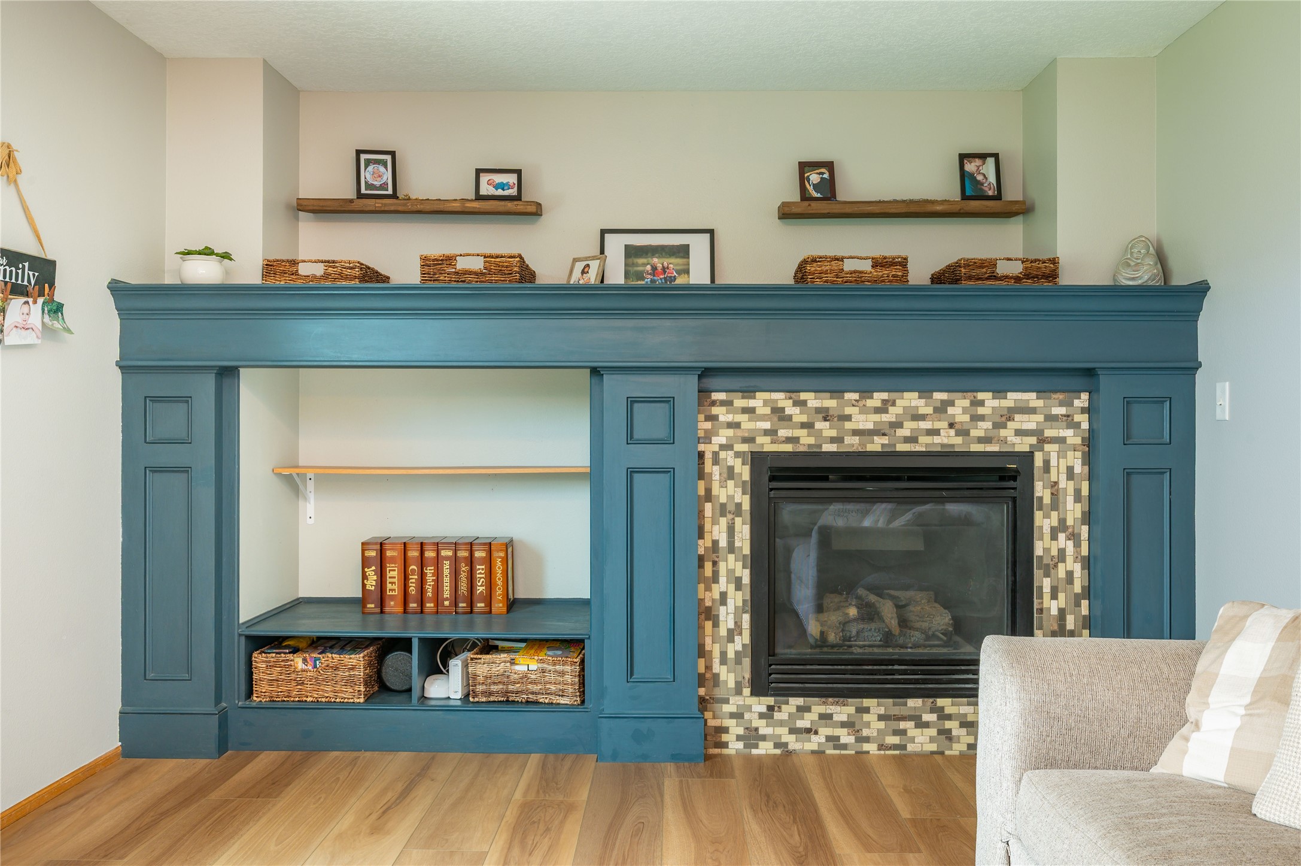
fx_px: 1083
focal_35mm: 30
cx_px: 650
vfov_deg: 43.5
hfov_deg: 62.0
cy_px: 433
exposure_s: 1/4
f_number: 10
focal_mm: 30
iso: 250
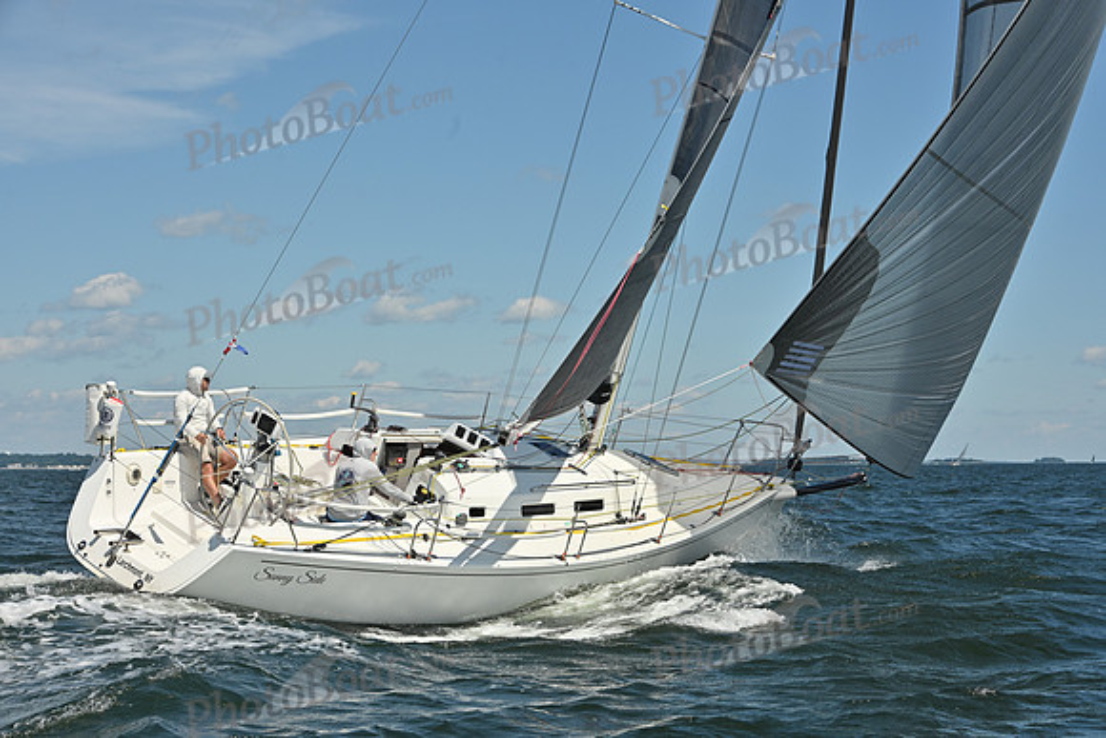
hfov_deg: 27.0
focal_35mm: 75
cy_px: 369
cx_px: 553
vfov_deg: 18.2
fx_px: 2305
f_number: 10
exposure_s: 1/1250
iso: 250
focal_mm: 75
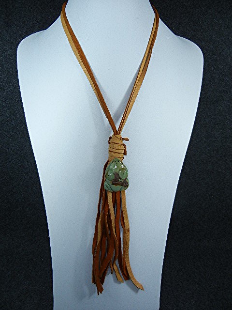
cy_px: 155
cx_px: 116
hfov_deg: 46.8
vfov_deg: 60.0
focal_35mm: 30
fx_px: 268
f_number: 3.5
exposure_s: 1/42.1
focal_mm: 5.4
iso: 160
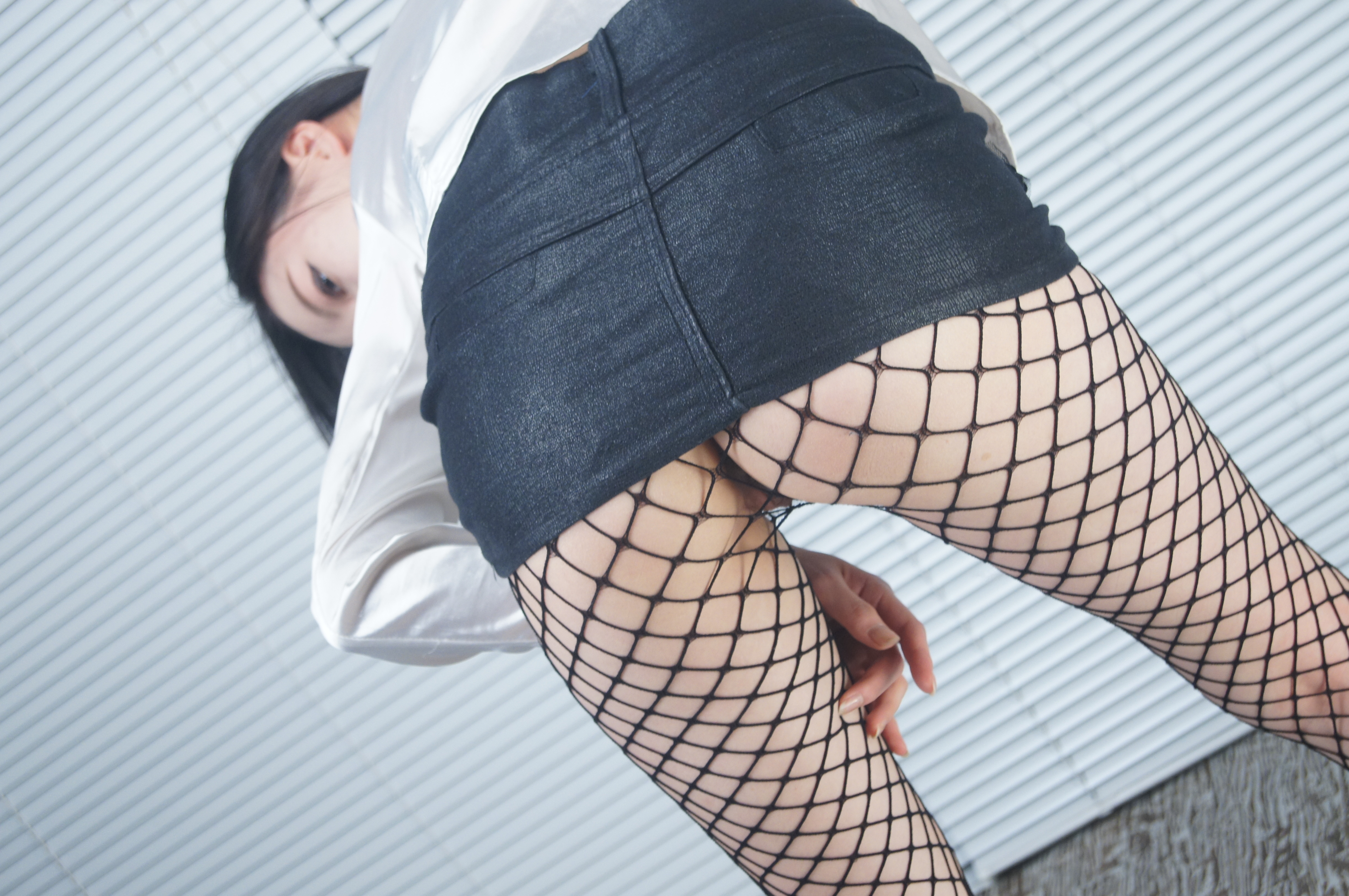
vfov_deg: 18.1
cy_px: 448
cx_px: 674
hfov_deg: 27.0
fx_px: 2807
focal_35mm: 75
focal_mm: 50
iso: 800
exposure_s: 1/125
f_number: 5.6
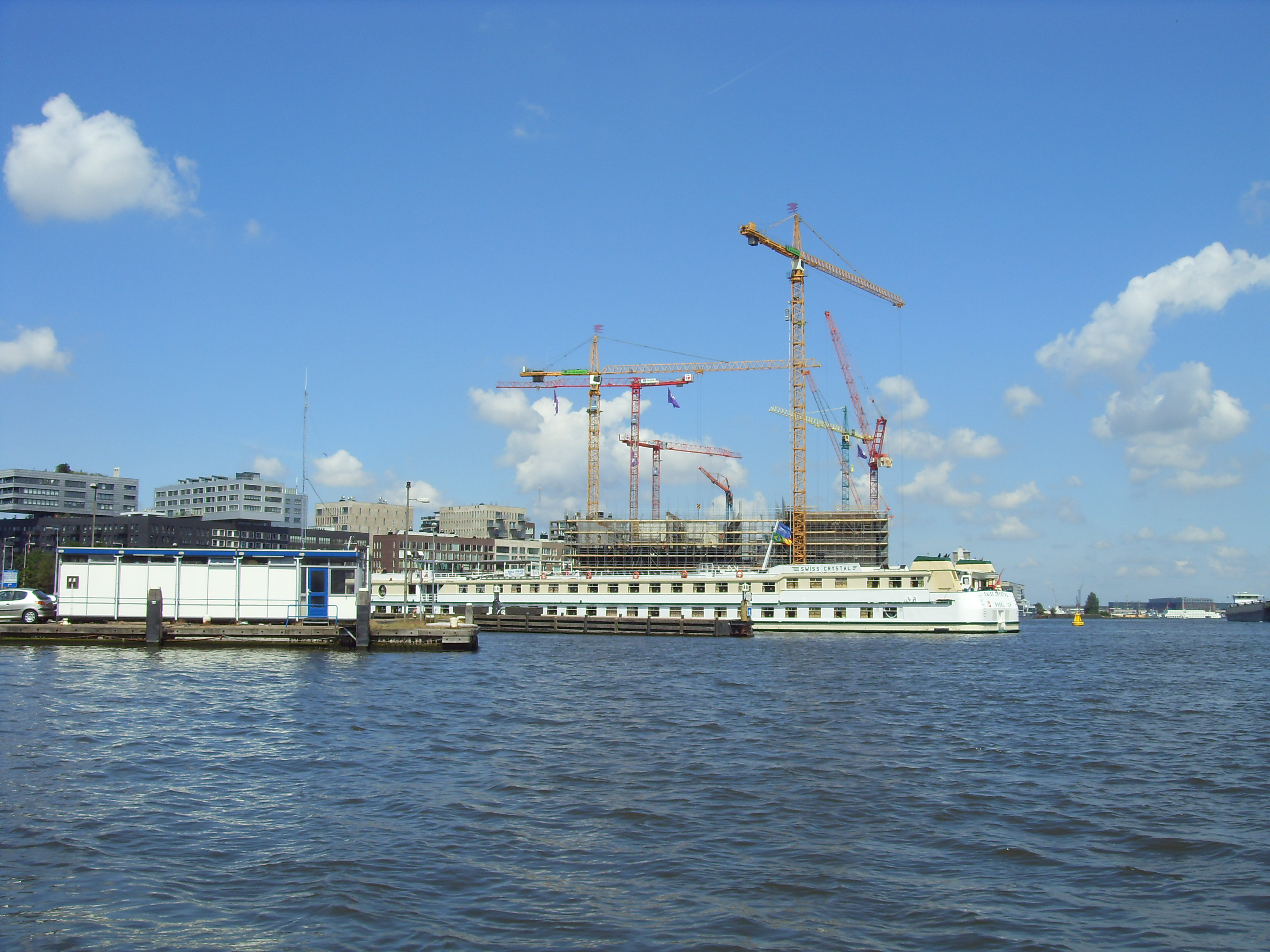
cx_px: 635
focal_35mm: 39
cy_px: 476
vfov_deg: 36.8
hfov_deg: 47.9
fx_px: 1431
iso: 80
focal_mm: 6.6
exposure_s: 1/500
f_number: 6.2
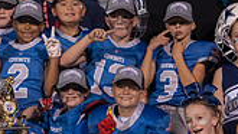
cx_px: -28
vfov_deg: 4.2
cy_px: 105
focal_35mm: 293
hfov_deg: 7.3
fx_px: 1850
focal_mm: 70
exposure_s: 1/320
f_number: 3.2
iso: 2000
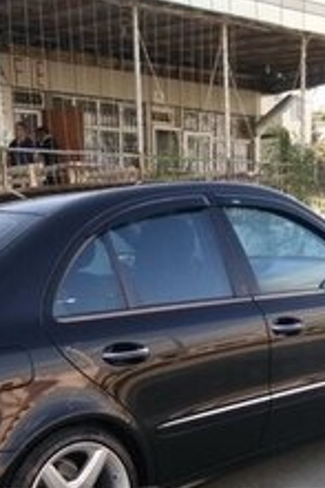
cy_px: 521
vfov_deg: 35.3
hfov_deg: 27.3
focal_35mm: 49
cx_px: 106
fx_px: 665
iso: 100
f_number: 2
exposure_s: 1/273
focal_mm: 3.57
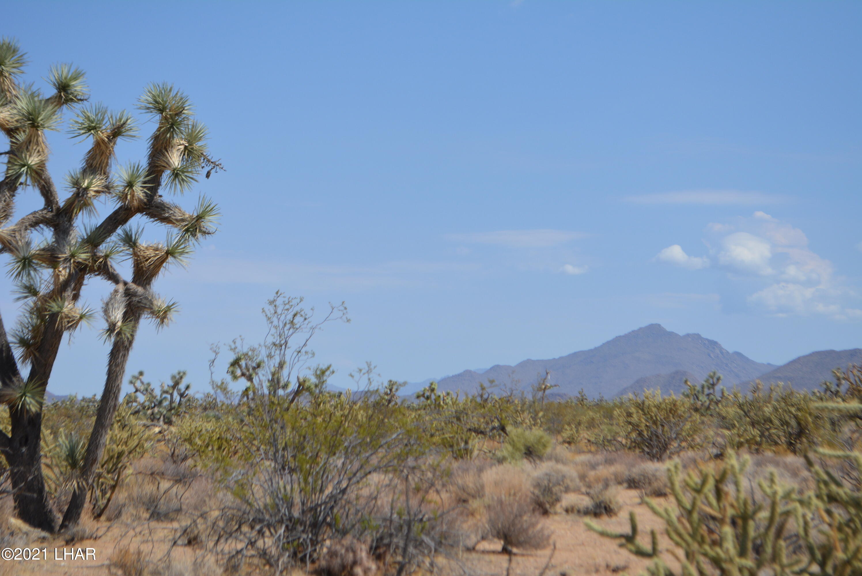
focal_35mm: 82
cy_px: 288
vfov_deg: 16.6
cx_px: 431
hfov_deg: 24.6
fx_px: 1977
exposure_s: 1/2000
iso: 400
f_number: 7.1
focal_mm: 55
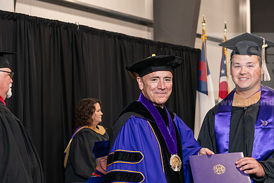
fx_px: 693
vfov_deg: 15.0
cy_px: 117
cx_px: 180
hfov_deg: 22.3
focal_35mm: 91
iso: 2000
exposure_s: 1/125
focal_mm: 62
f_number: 5
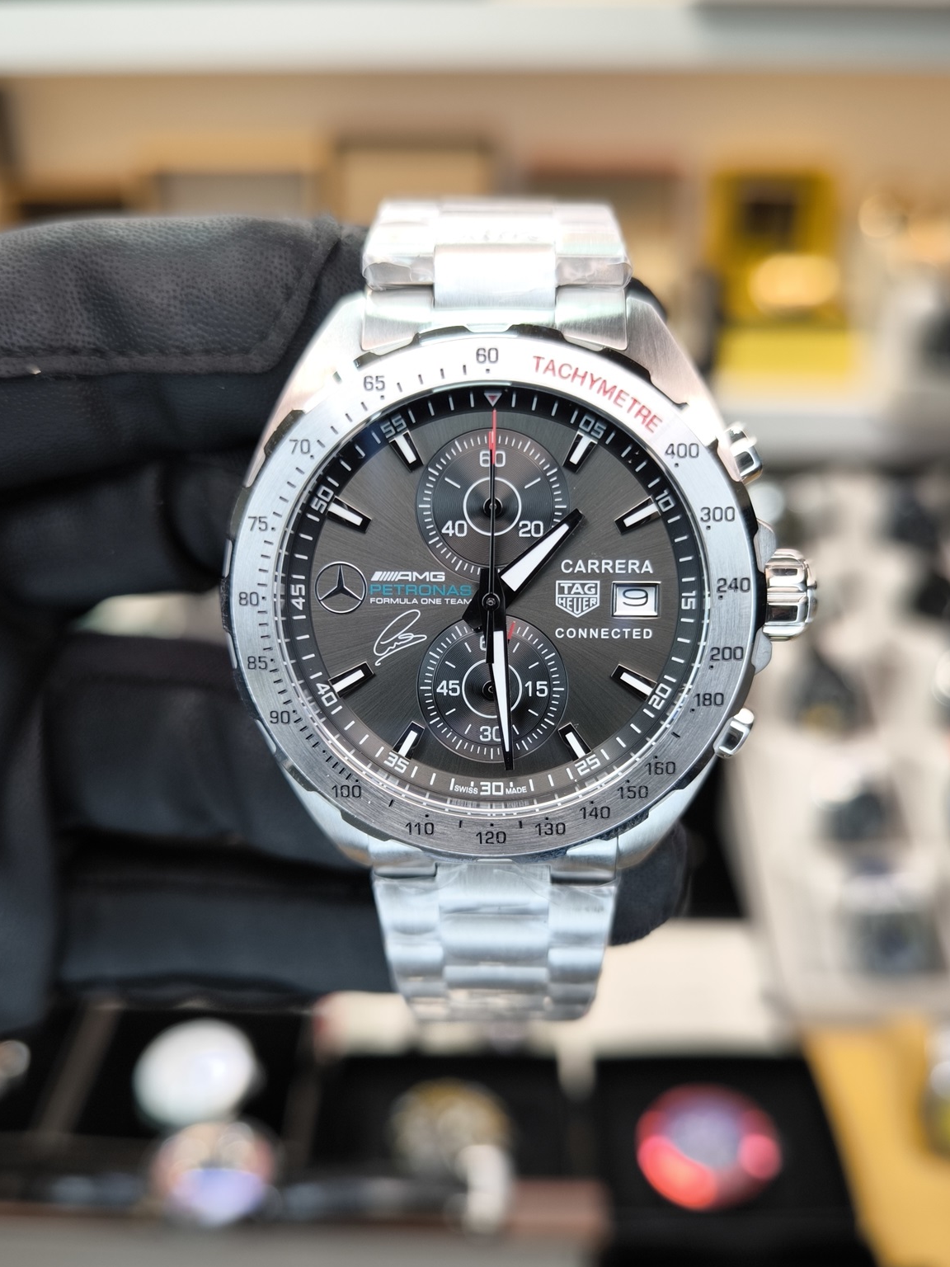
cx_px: 512
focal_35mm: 32
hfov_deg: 44.1
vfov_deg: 56.8
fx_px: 1171
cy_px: 678
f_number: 1.9
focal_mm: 6.92
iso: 64
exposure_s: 1/125
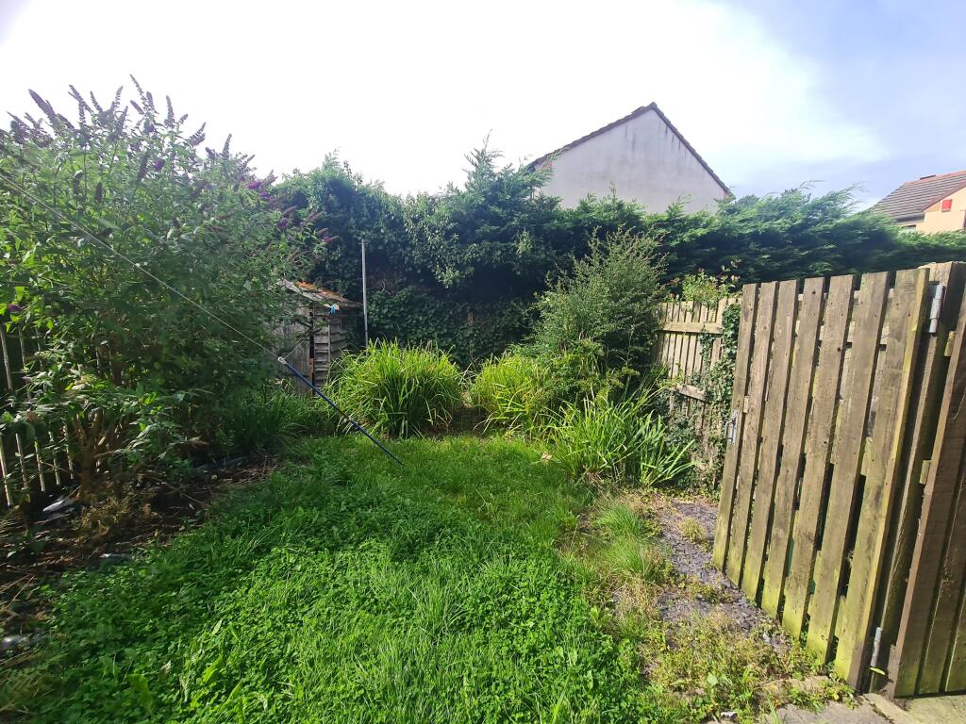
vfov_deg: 89.9
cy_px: 362
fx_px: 363
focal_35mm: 13
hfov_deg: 106.2
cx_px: 483
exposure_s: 1/740
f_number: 2.2
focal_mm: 2.2
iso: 50
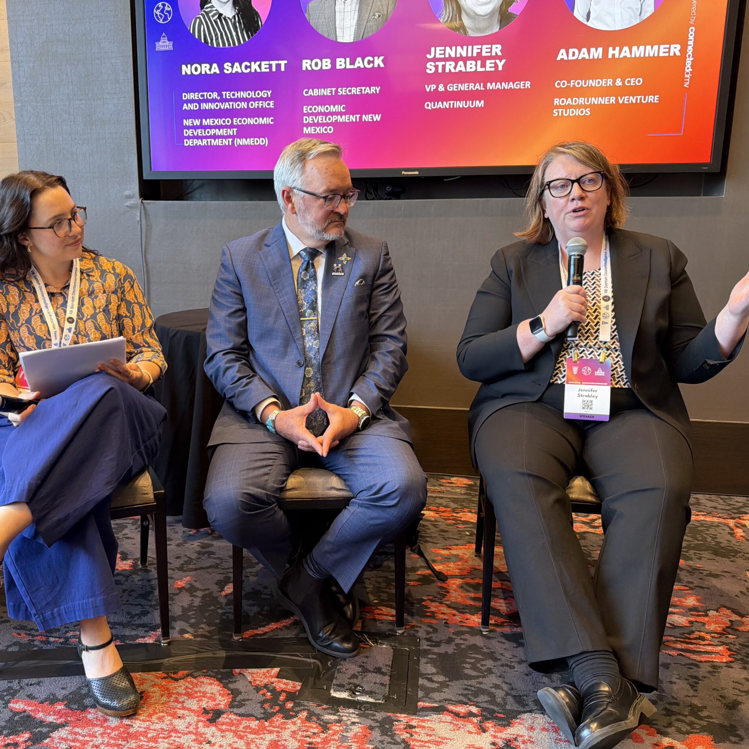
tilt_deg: -10.6
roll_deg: +0.4
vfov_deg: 55.6
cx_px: 305
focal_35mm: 29
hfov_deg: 55.3
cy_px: 379
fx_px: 710
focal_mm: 6.76
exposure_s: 1/120
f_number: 1.78
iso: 250
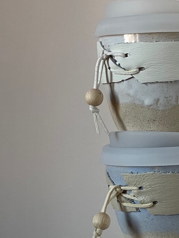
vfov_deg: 12.9
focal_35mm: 152
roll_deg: +2.8
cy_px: 190
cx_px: 211
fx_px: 1048
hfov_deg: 9.6
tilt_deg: -6.7
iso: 200
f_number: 2.2
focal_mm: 7.5
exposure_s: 1/121
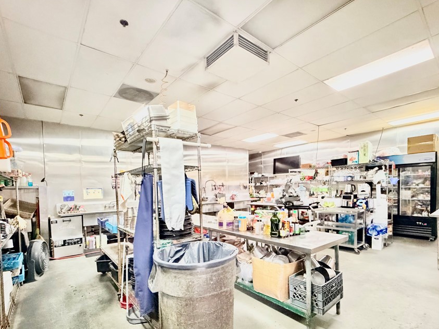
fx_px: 216
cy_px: 196
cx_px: 221
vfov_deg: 74.0
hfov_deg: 91.0
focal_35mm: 17
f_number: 2.2
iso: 2000
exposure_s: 1/30
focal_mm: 2.22
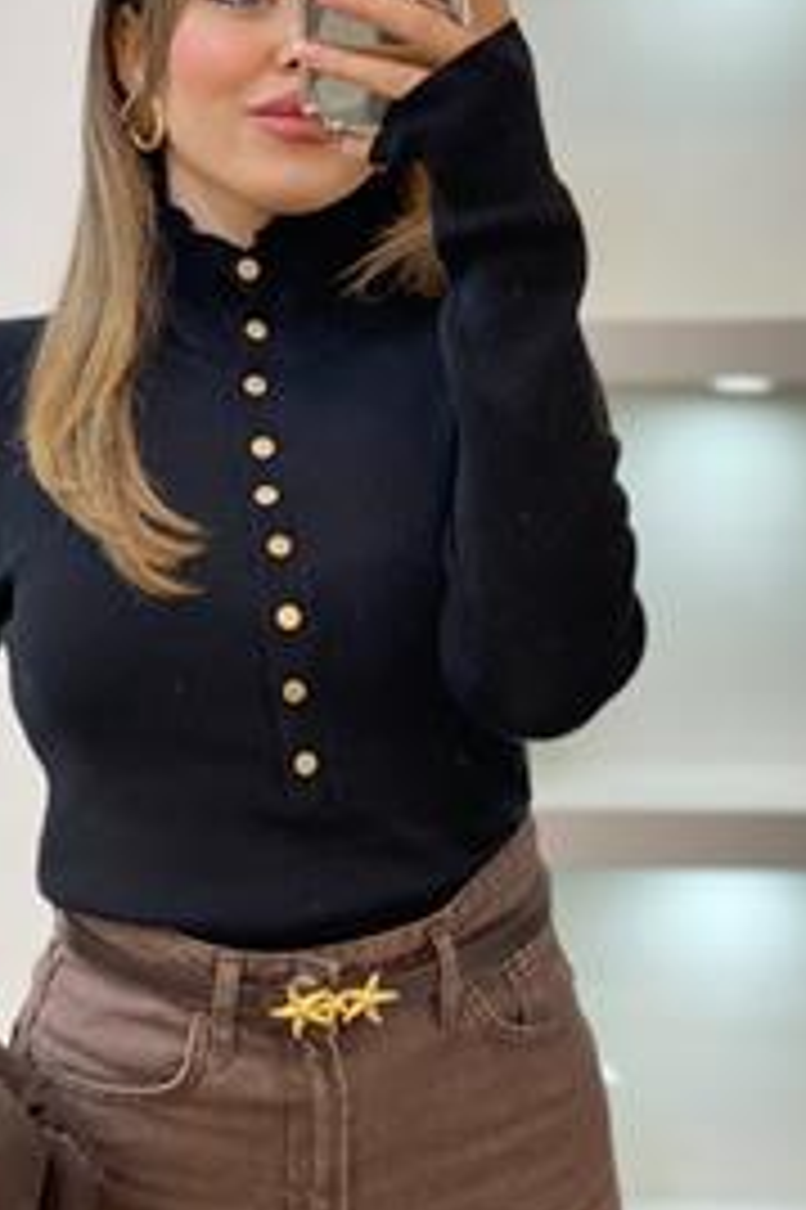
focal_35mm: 83
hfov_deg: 16.4
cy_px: 578
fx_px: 2791
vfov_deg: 24.5
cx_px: 261
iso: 125
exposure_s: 1/100
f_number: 2
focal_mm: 6
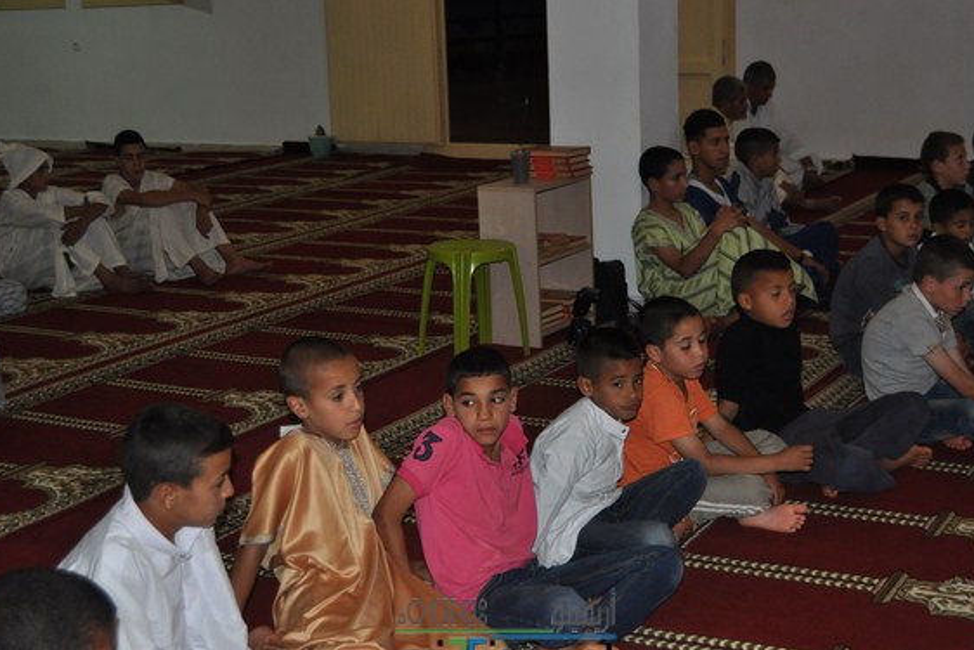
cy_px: 367
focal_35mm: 58
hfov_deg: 34.5
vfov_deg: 23.4
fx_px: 1570
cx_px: 506
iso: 800
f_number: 4.5
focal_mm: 34
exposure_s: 1/60
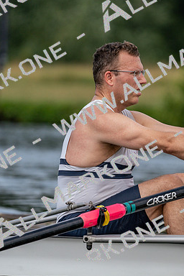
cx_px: 142
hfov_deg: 2.3
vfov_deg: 3.5
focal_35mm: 590
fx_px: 4523
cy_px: 138
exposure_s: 1/1600
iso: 400
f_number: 6.3
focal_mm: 391
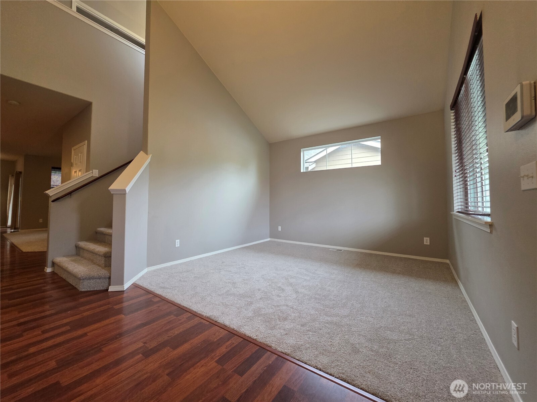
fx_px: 202
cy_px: 201
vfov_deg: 89.9
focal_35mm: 13
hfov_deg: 106.2
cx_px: 268
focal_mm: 2.2
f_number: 1.9
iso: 250
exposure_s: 1/120
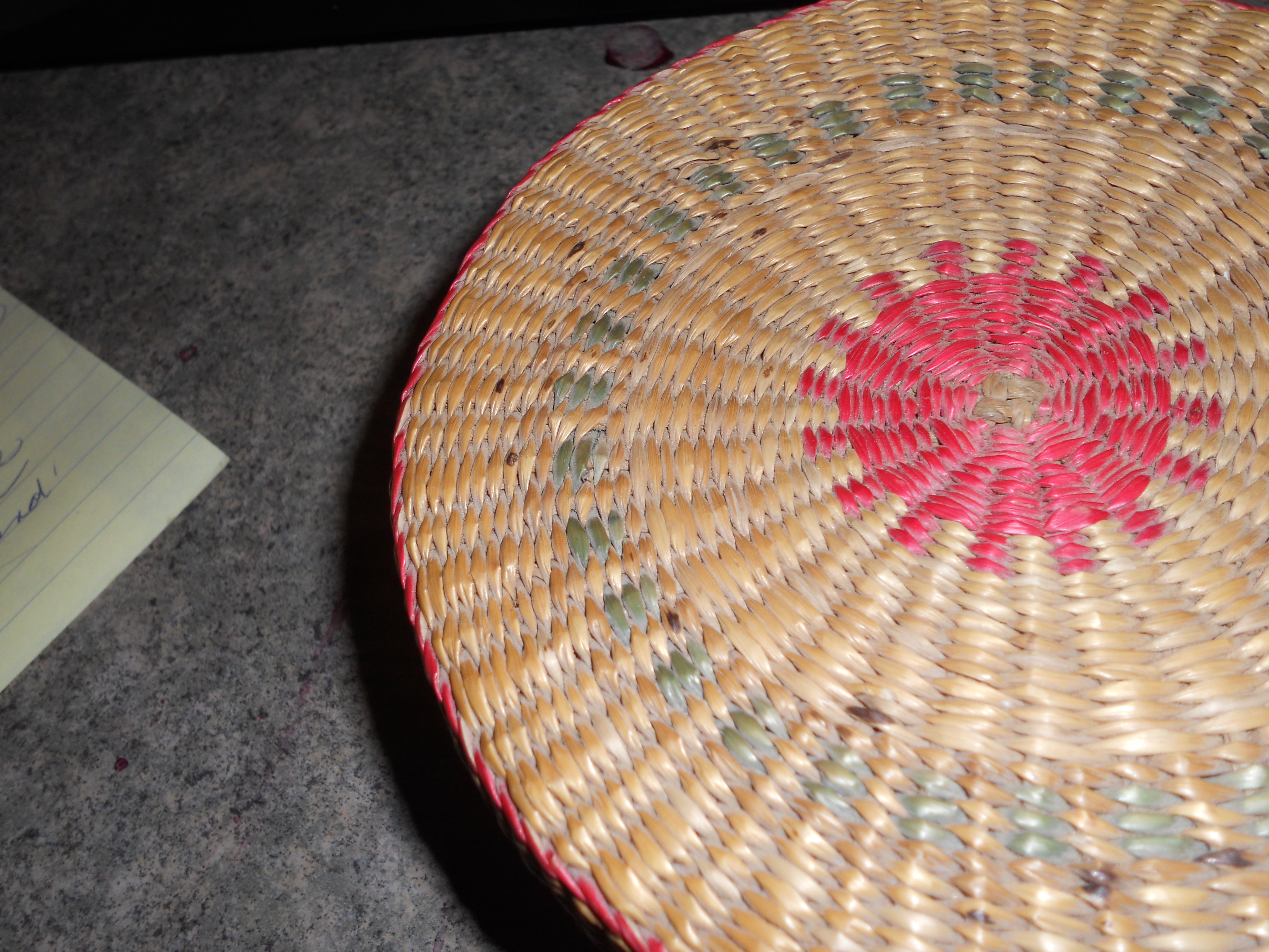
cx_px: 634
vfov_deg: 44.2
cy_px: 476
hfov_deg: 56.8
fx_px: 1173
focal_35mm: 32
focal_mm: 5.8
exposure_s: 1/25
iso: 80
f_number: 8.8
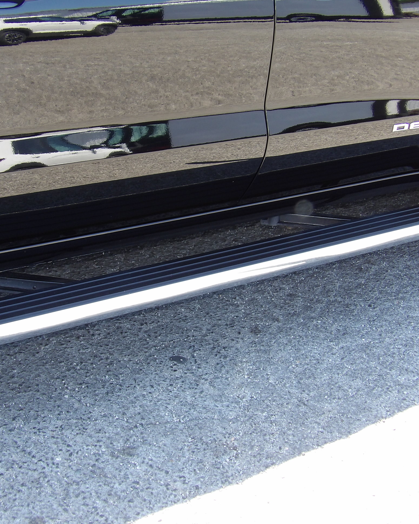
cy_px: 262
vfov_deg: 31.5
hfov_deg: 25.4
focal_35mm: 60
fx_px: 930
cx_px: 182
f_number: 3.8
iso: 100
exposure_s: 1/70
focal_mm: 8.2
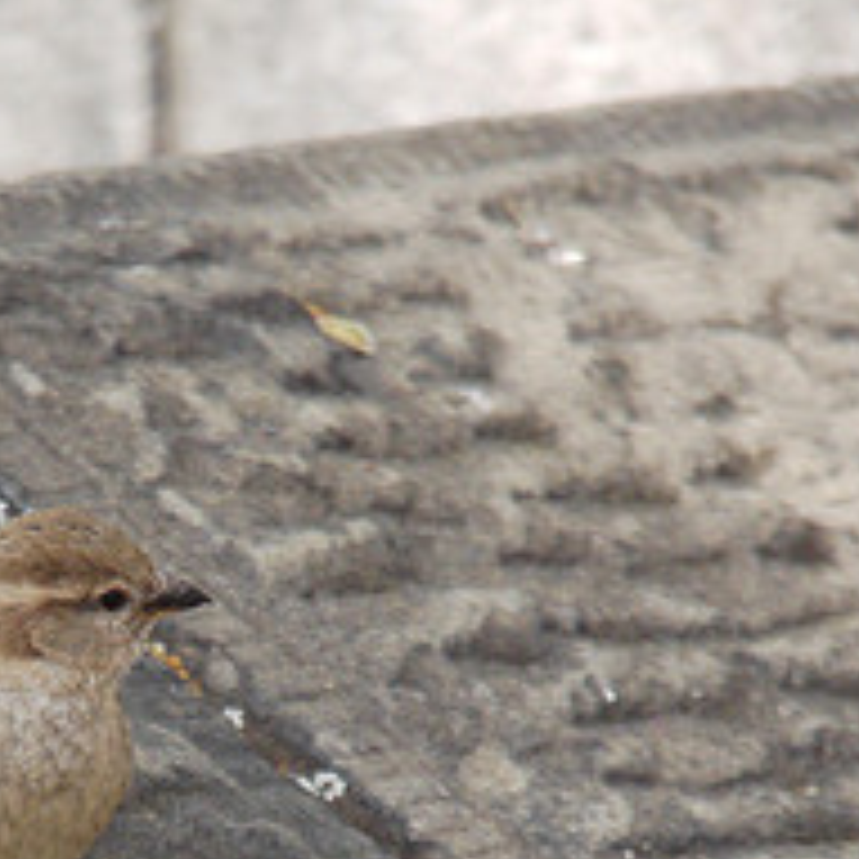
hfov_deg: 2.2
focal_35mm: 806
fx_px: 22629
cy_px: 830
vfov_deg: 2.2
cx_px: -4
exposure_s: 1/500
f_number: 5.6
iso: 640
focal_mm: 150
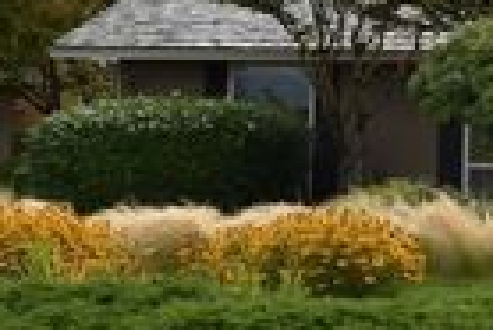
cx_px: 880
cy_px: 138
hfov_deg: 14.4
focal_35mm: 126
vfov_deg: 10.9
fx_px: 1727
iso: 100
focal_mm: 35
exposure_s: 1/200
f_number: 8
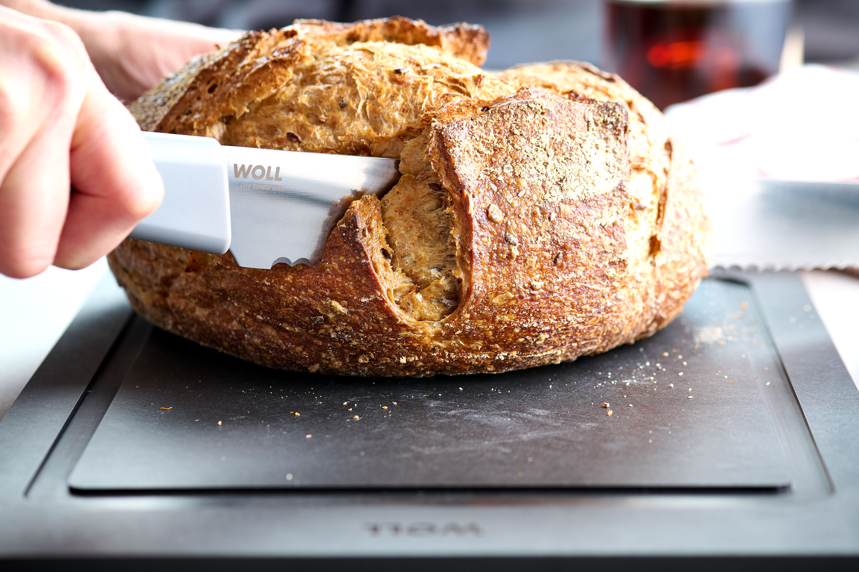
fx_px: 2505
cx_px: 430
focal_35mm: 105
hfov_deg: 19.5
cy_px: 286
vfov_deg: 13.0
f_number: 9
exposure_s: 1/250
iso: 100
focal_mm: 105
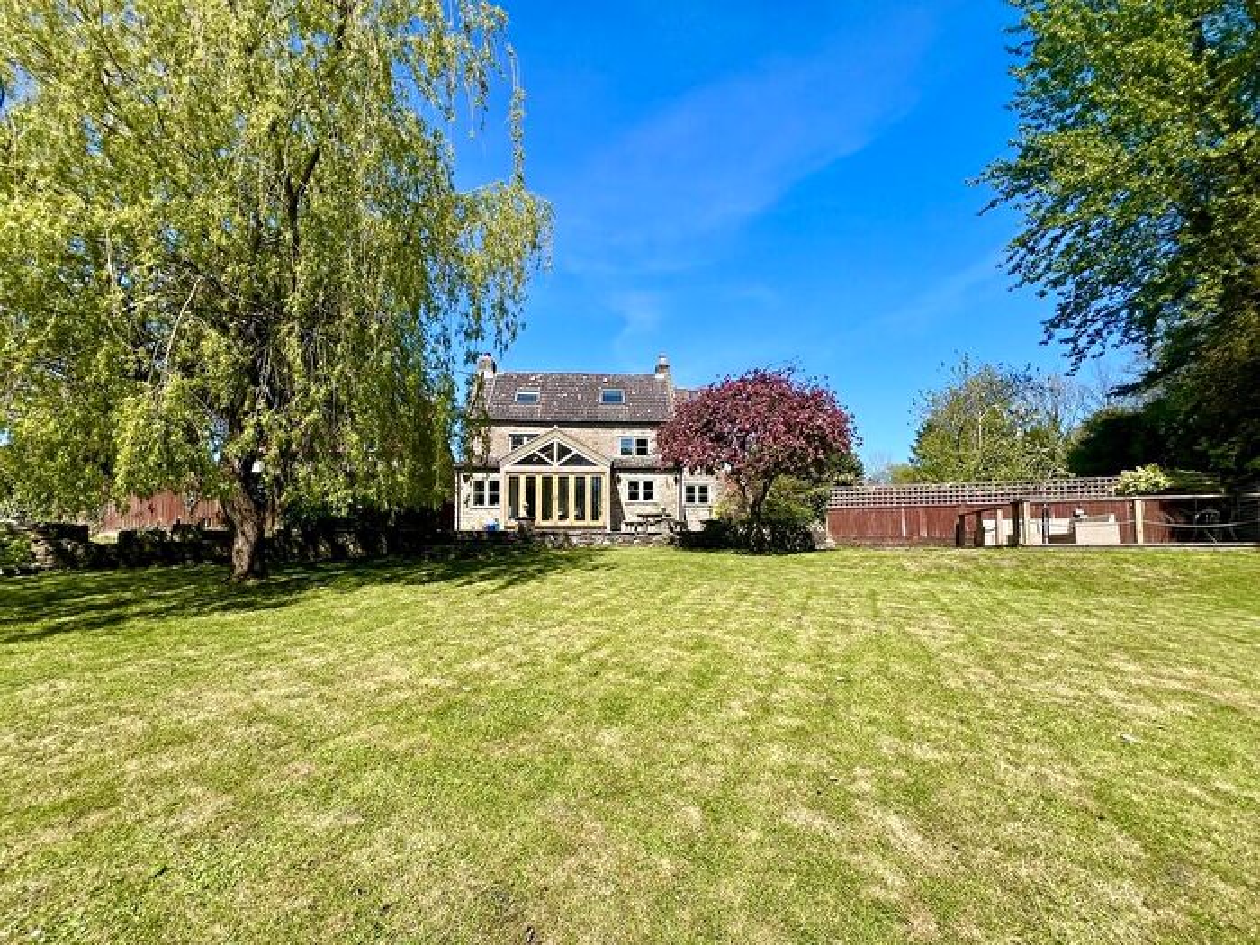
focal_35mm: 13
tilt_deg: +3.6
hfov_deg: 106.2
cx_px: 630
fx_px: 473
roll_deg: +0.1
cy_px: 472
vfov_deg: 89.9
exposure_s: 1/1155
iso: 32
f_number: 1.8
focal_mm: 1.57
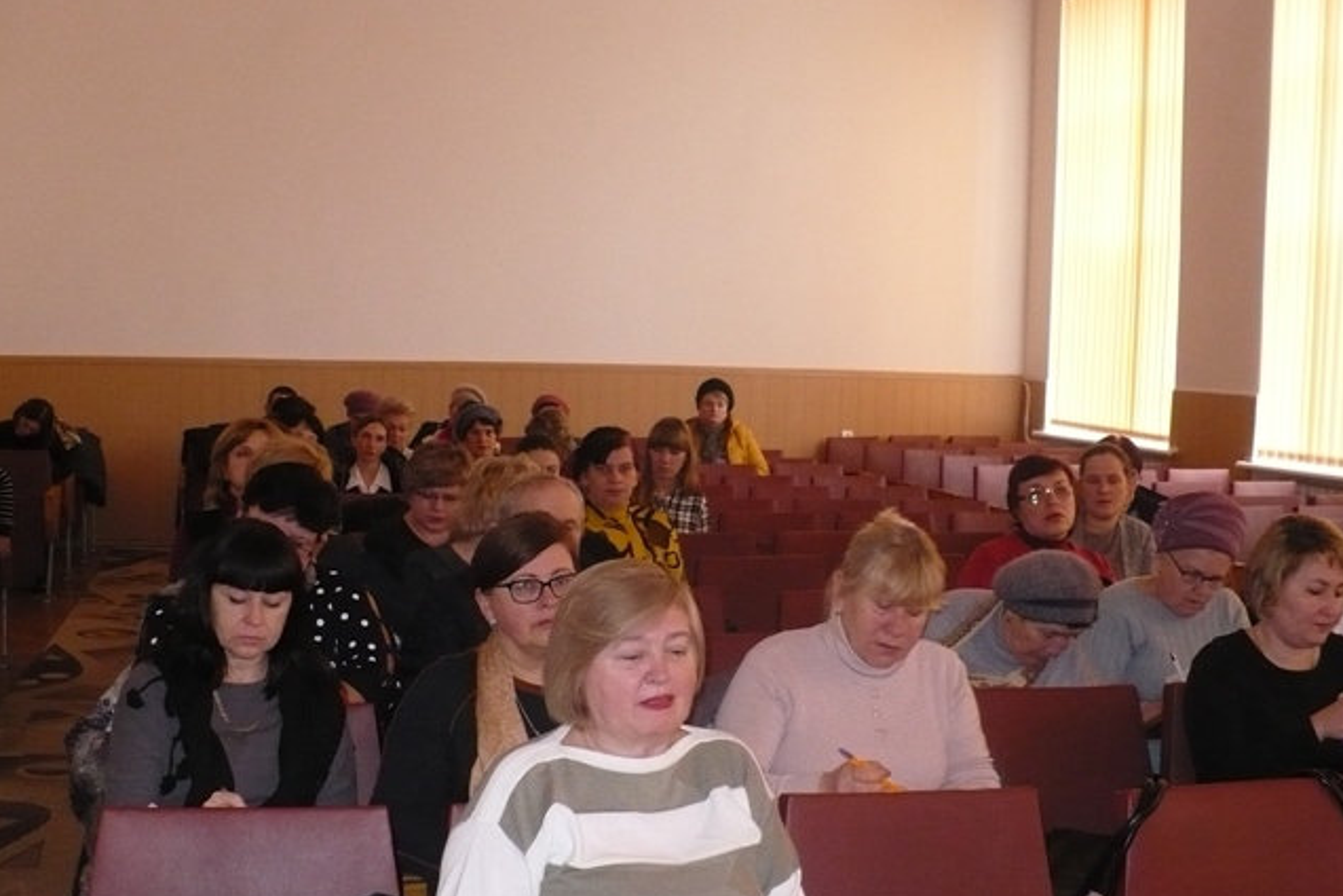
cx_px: 672
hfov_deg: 43.6
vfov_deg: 29.8
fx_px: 1679
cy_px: 501
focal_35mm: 45
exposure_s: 1/30
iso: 320
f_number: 2.8
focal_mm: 6.1
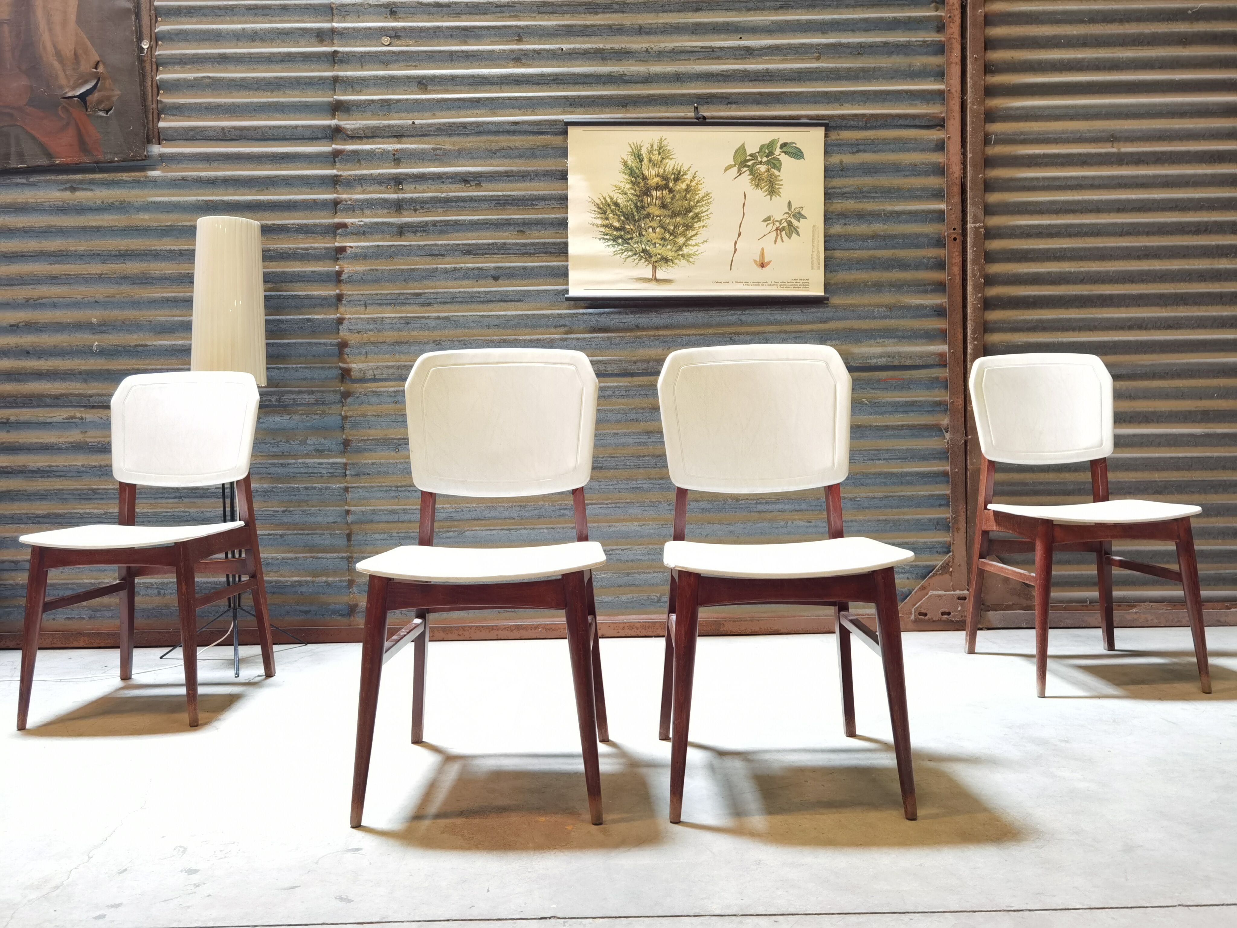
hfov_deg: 61.7
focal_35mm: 29
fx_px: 1036
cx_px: 618
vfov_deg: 48.2
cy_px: 464
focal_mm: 6.71
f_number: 1.9
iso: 400
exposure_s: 1/25
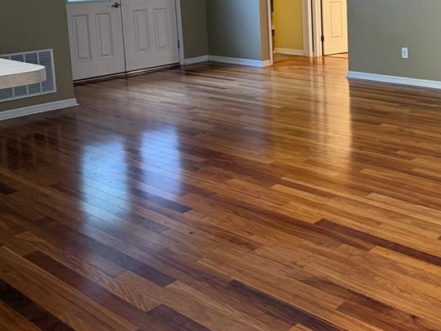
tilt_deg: -7.7
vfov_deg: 31.0
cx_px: 373
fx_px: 574
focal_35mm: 45
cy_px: 46
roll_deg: +0.3
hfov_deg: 39.8
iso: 320
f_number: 1.78
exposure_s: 1/60
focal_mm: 6.76
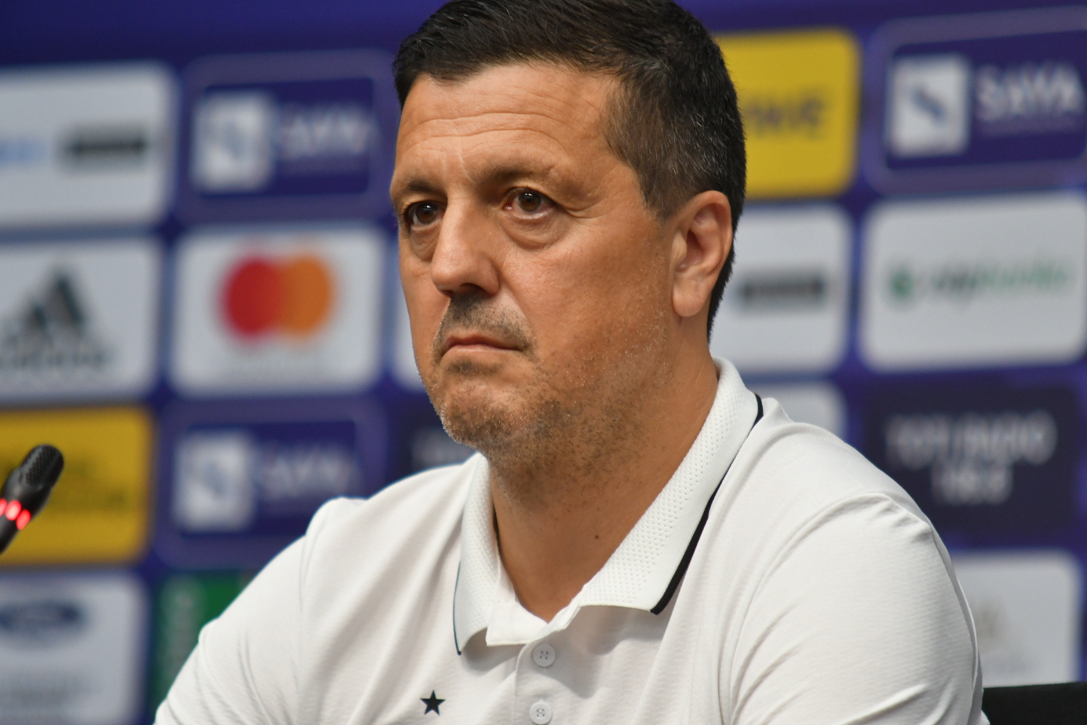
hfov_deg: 5.9
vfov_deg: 3.9
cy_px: 400
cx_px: 538
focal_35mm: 351
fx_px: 10596
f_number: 2.8
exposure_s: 1/320
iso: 900
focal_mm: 200
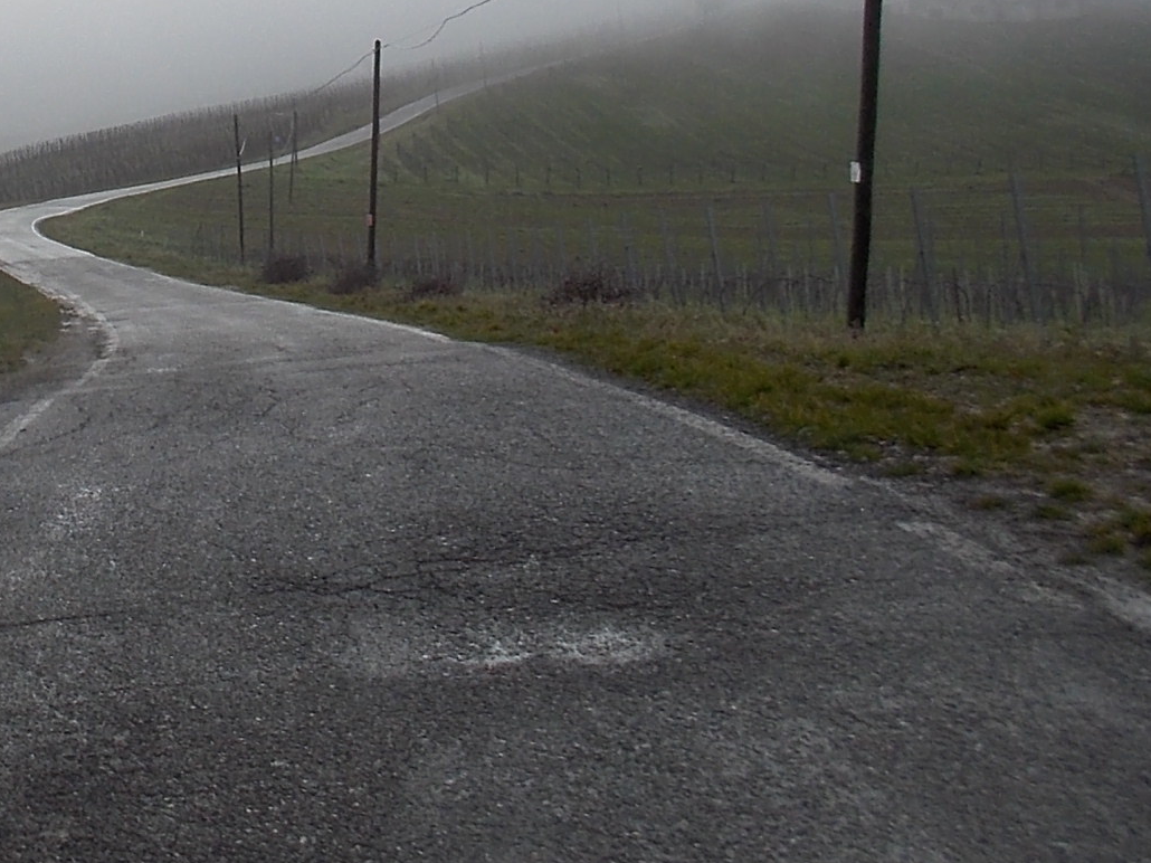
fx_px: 2128
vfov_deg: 22.3
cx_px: 47
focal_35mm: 64
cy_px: 65
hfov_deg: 28.7
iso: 80
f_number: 3.3
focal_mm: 4.1
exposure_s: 1/1000
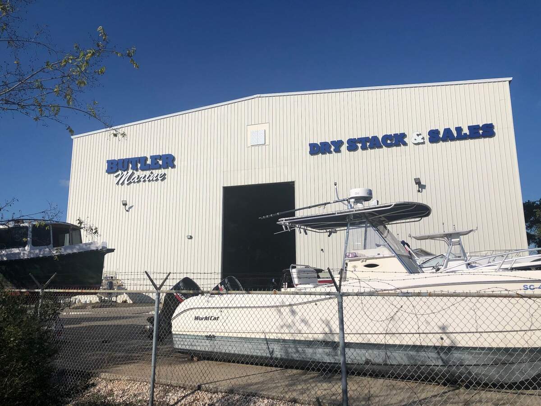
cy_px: 203
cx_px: 270
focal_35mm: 28
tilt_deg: +9.7
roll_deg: +2.8
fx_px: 438
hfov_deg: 63.4
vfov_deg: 49.7
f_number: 1.8
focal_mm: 3.99
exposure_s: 1/6024
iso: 25
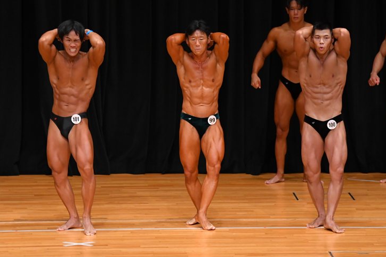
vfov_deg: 5.0
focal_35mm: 273
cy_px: 121
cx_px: 206
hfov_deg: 7.5
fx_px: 2926
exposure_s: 1/400
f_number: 5.6
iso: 3200
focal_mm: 170
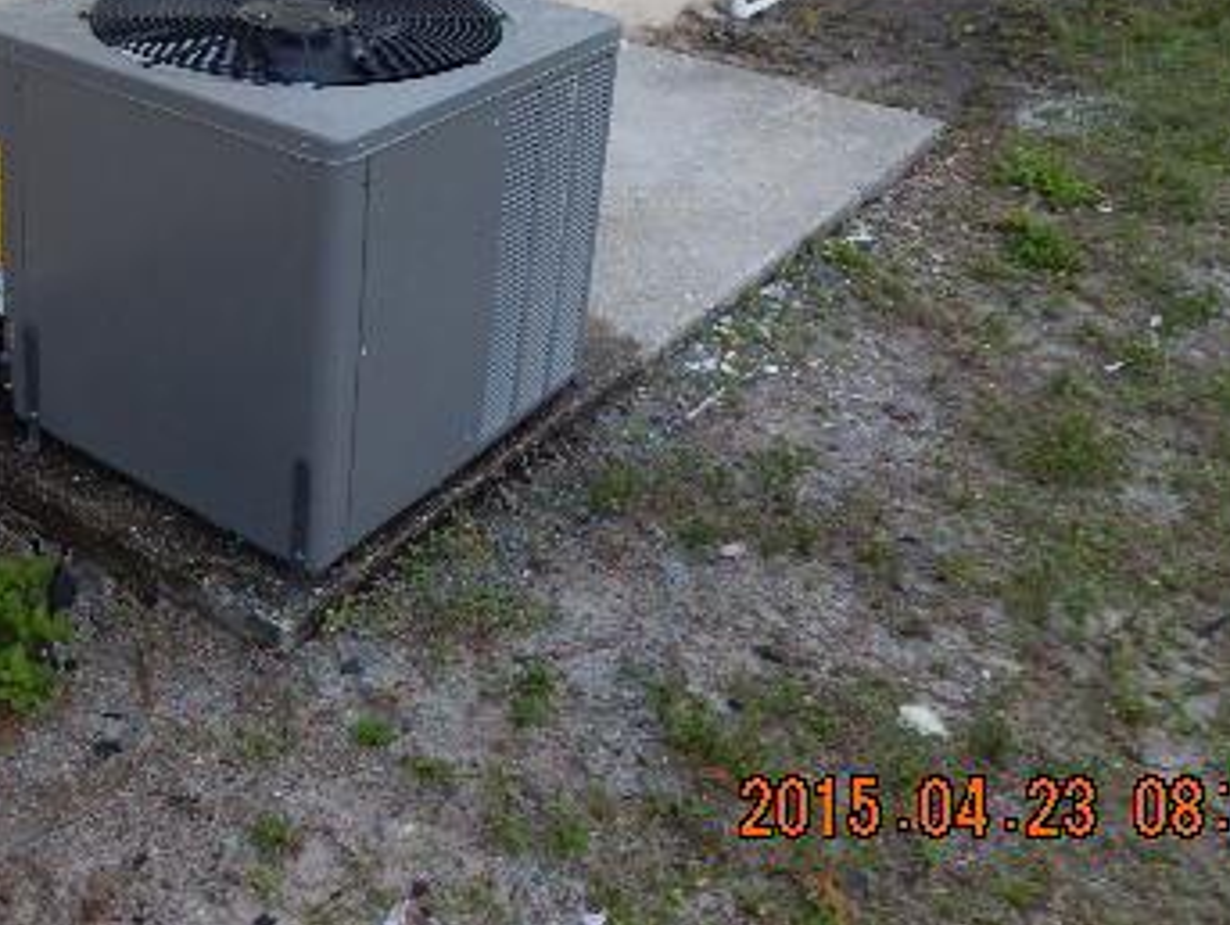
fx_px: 1458
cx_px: 301
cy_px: 125
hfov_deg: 44.2
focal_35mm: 41
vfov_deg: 33.7
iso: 125
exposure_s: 1/60
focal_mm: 4
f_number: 3
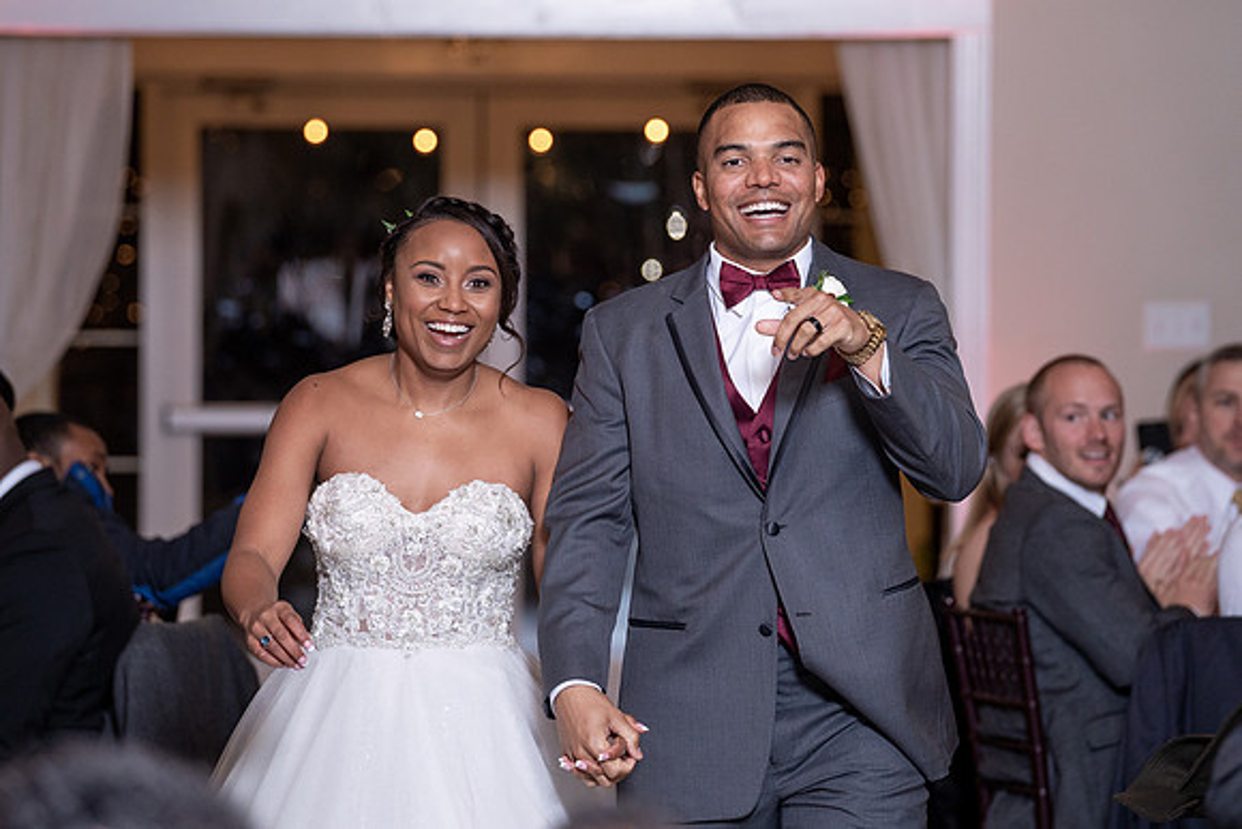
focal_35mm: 192
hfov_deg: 10.7
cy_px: 336
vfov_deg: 7.2
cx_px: 685
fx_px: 6625
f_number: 4
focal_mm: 156
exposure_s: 1/200
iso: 800
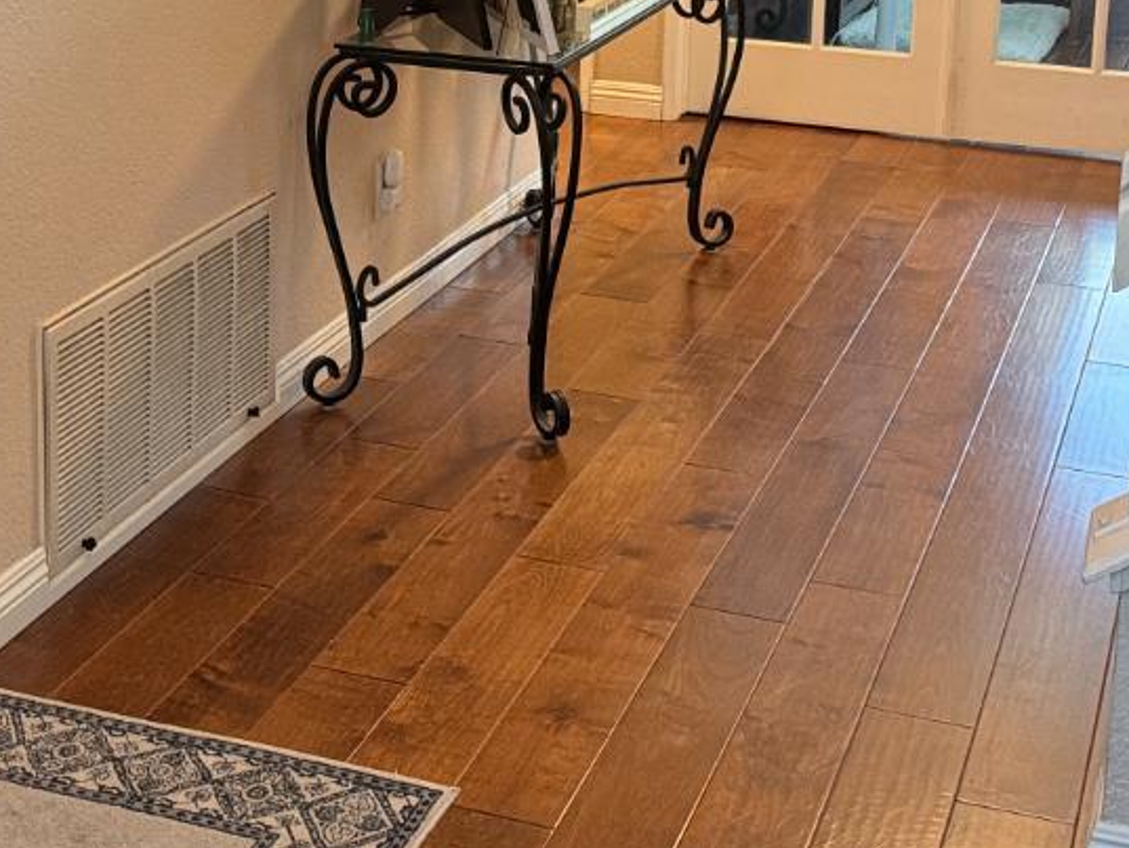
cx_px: 442
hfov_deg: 28.9
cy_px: 39
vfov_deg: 21.3
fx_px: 2186
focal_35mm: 67
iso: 320
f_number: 1.78
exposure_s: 1/60
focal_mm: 6.76
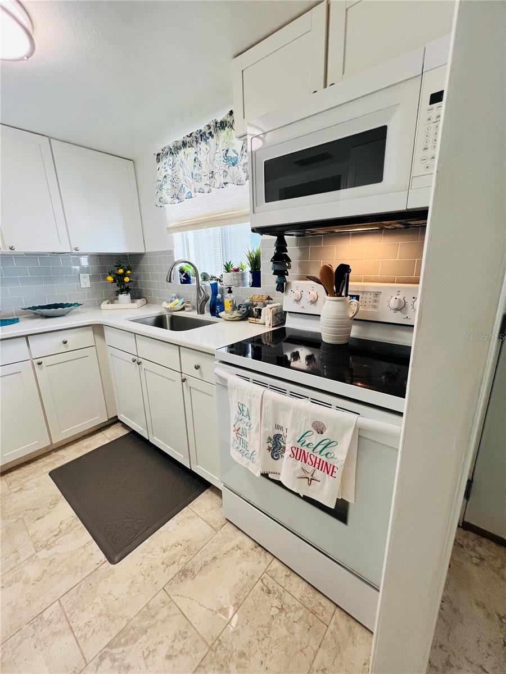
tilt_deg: -16.1
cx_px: 253
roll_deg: +1.1
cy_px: 337
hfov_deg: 89.9
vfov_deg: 106.2
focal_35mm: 13
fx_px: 253
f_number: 1.8
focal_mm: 1.57
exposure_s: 1/120
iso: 125
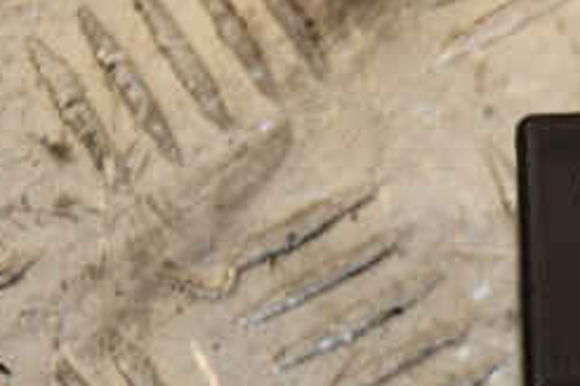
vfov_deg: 5.0
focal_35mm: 273
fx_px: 4398
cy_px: 461
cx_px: 738
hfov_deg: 7.5
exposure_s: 1/200
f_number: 5.6
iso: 800
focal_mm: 70
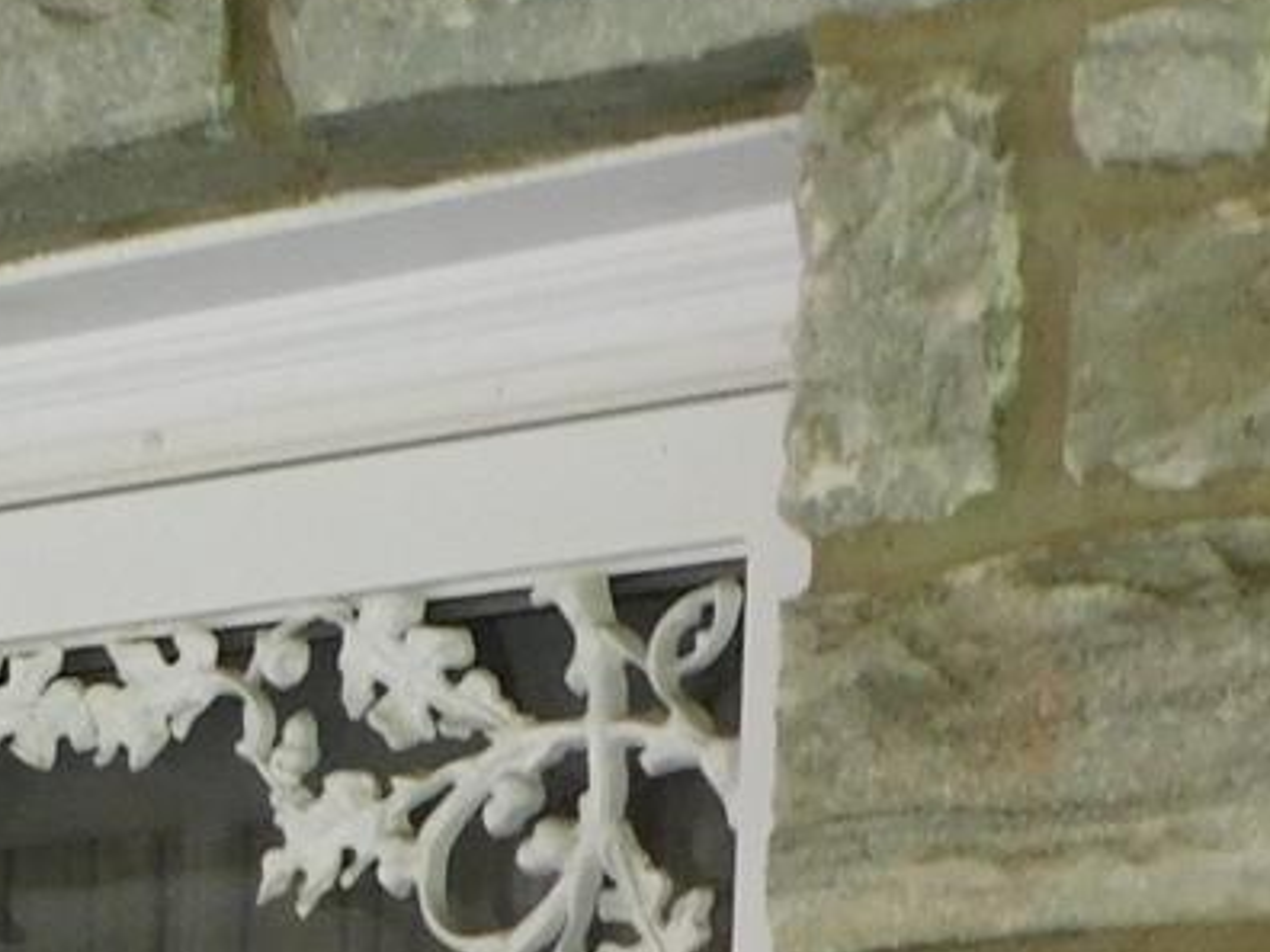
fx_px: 6824
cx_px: -1847
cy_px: 1952
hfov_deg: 9.4
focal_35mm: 186
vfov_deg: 7.6
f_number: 3.5
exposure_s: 1/30
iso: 180
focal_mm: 6.3
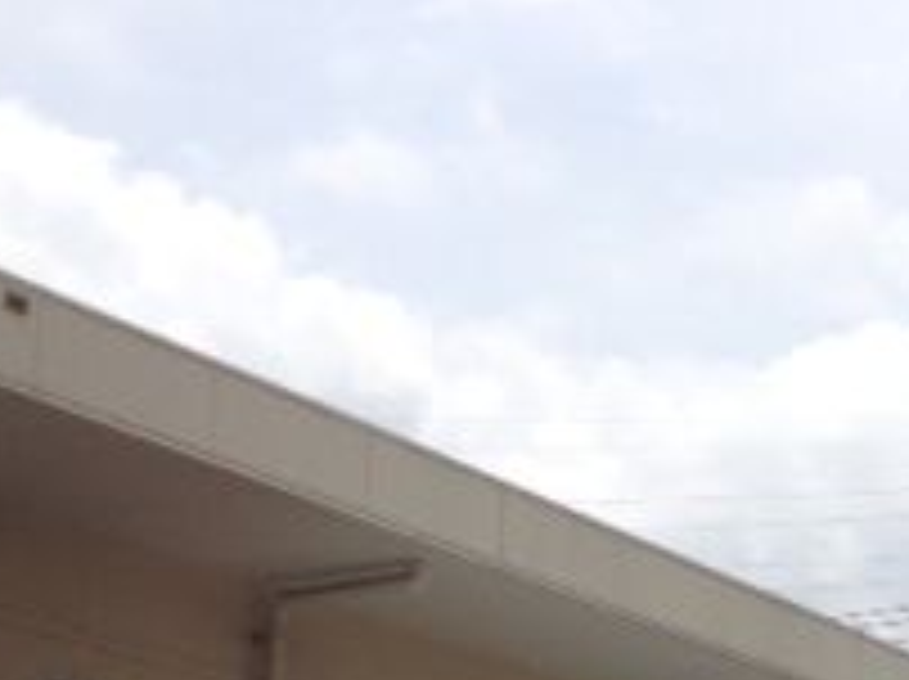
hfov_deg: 16.8
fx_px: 2911
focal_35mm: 111
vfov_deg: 12.8
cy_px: 928
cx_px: 1152
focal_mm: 4.28
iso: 50
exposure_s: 1/2762
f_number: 2.4
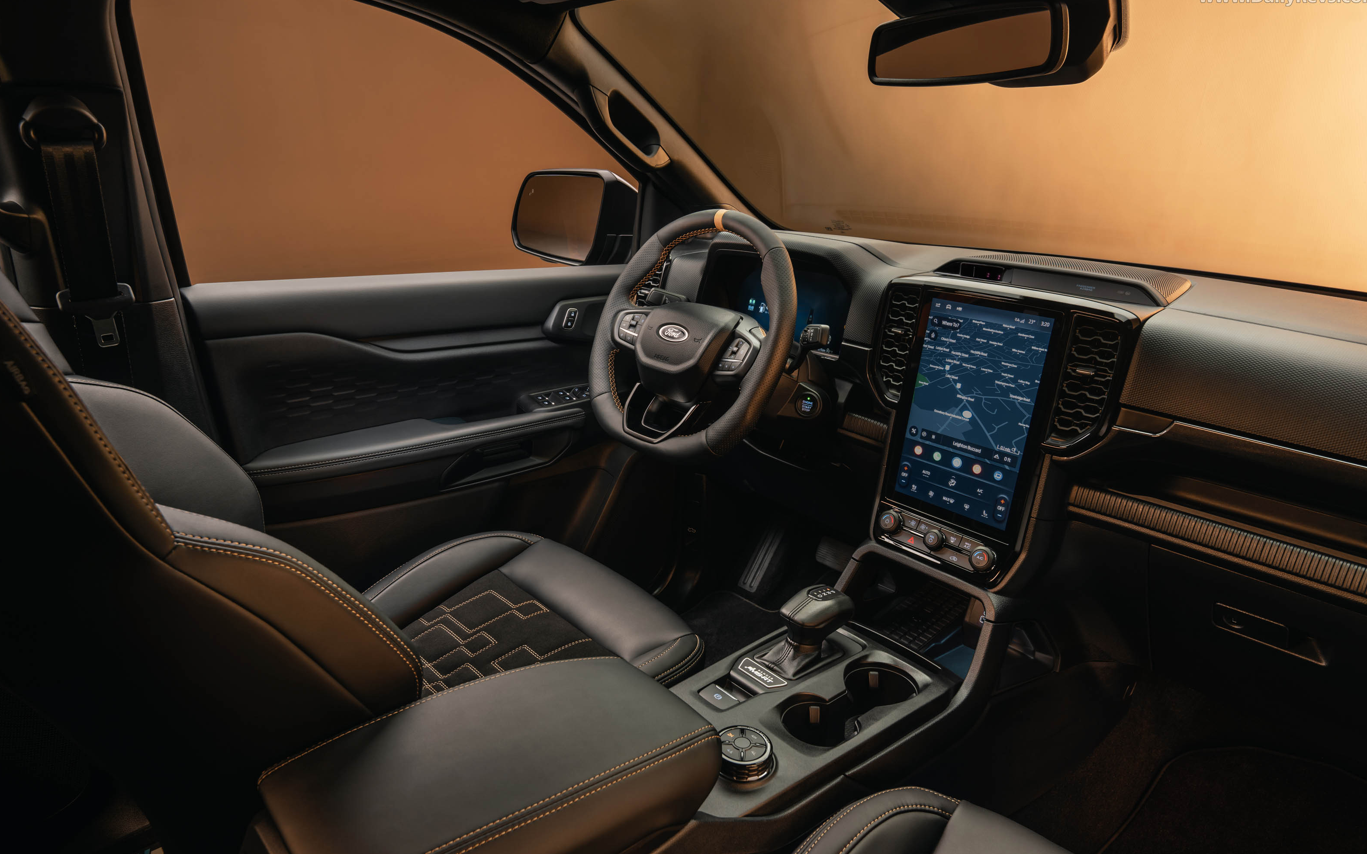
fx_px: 857
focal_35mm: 23
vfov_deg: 53.0
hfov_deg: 77.2
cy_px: 452
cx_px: 682
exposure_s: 1/10
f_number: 8
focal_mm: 22
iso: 100
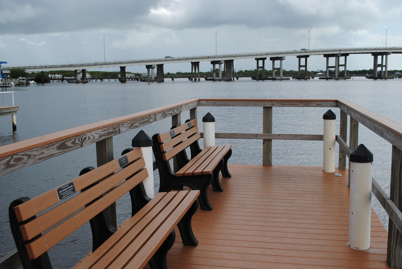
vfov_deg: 34.3
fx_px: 436
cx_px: 201
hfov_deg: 49.5
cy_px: 134
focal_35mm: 39
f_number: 7.1
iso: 100
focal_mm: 26
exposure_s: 1/200
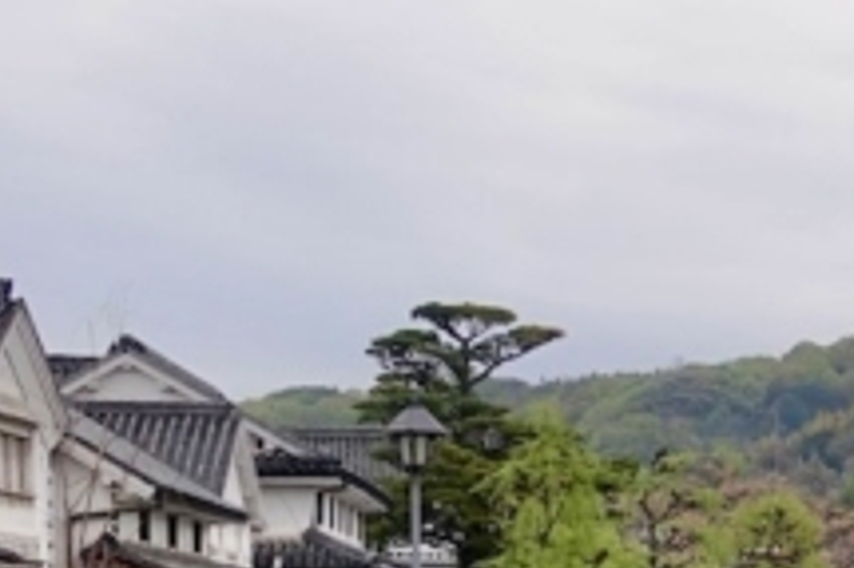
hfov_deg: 17.2
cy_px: 880
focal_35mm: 115
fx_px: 2726
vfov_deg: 11.4
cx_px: 933
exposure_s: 1/50
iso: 125
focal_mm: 8.8
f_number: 2.8
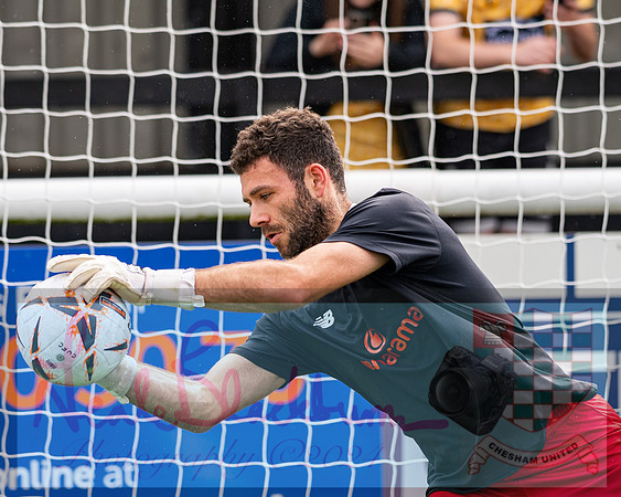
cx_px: 313
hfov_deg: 6.8
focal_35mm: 283
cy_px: 198
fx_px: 5207
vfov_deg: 5.5
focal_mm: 135
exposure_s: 1/2500
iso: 200
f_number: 2
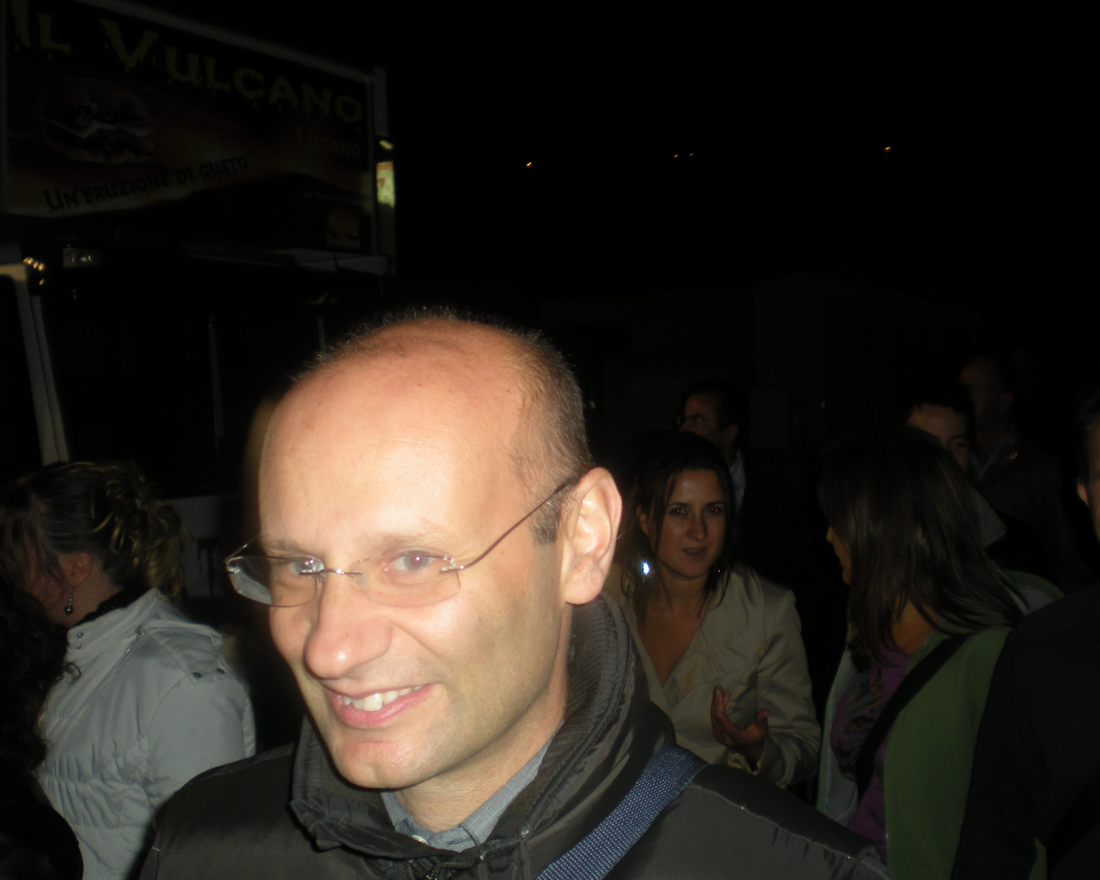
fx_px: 1400
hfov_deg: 42.9
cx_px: 599
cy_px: 429
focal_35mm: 43
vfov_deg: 34.9
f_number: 3.1
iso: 65
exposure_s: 1/60
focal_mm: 6.3
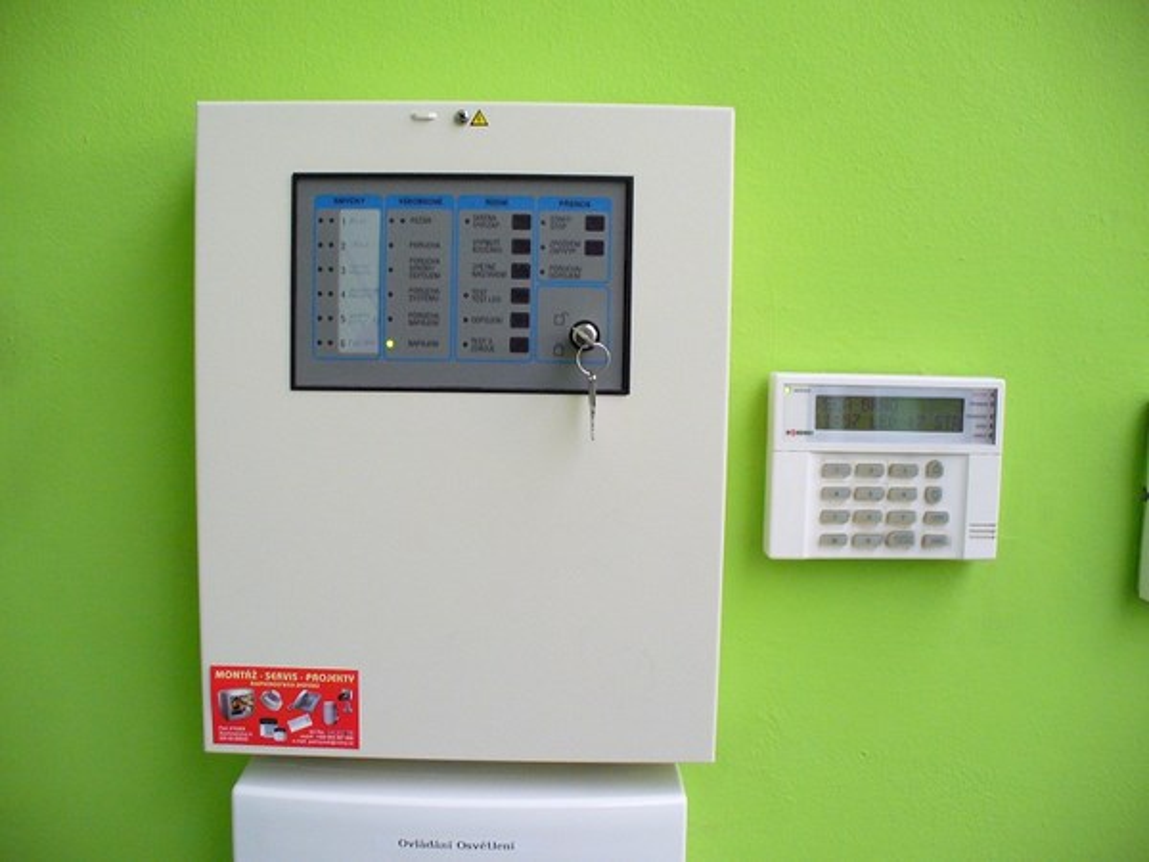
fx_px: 1228
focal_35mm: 37
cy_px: 431
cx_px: 574
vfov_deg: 38.7
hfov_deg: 50.1
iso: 200
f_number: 2.8
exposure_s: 1/8
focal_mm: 6.1
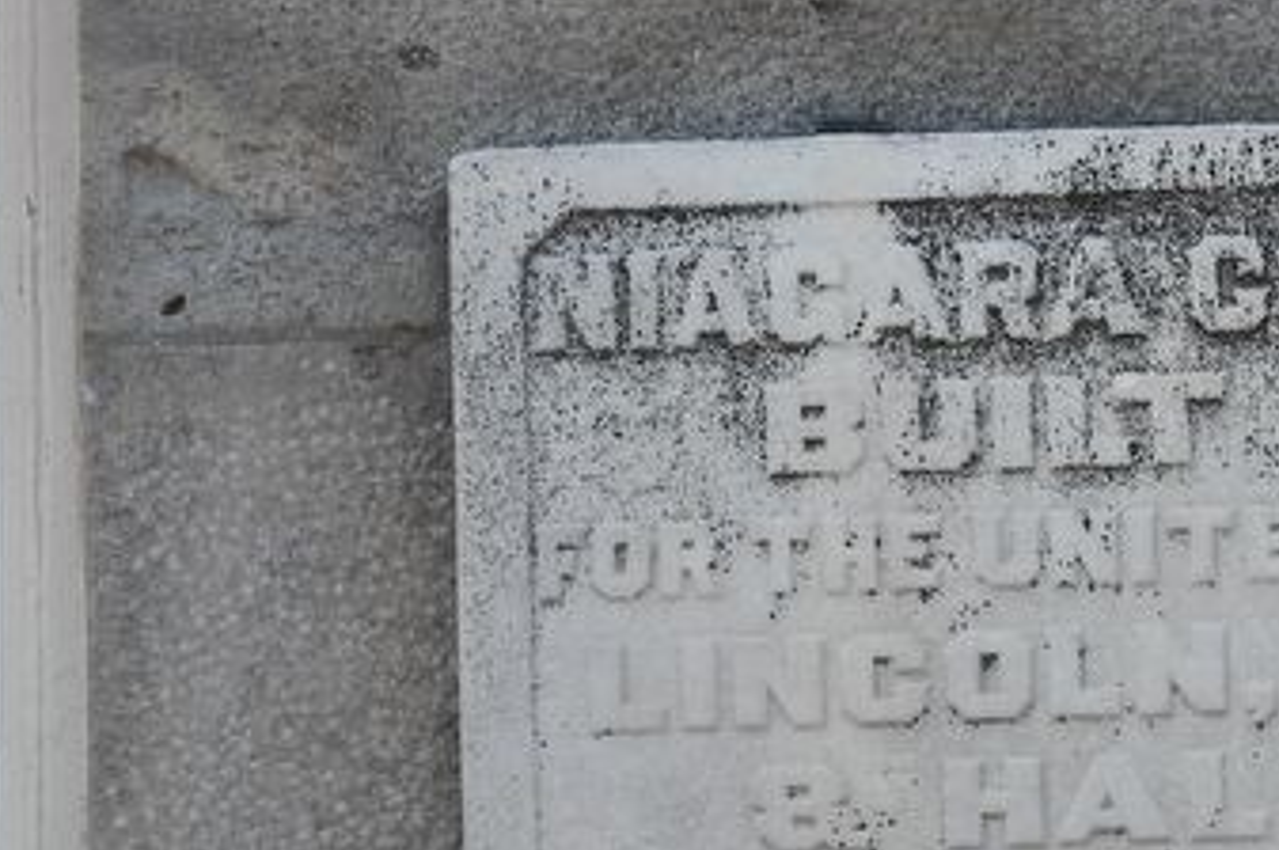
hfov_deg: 9.1
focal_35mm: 225
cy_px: 846
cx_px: 1222
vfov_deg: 6.1
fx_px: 7986
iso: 100
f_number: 3.5
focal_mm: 16.3
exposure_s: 1/500
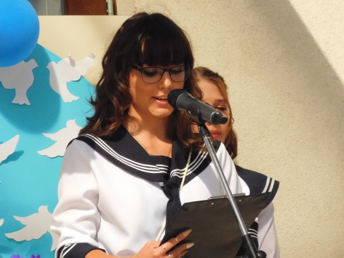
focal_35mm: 577
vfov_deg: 2.6
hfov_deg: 3.4
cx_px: 172
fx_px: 5734
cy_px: 129
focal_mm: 102.5
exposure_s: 1/1500
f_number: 12
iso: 1600
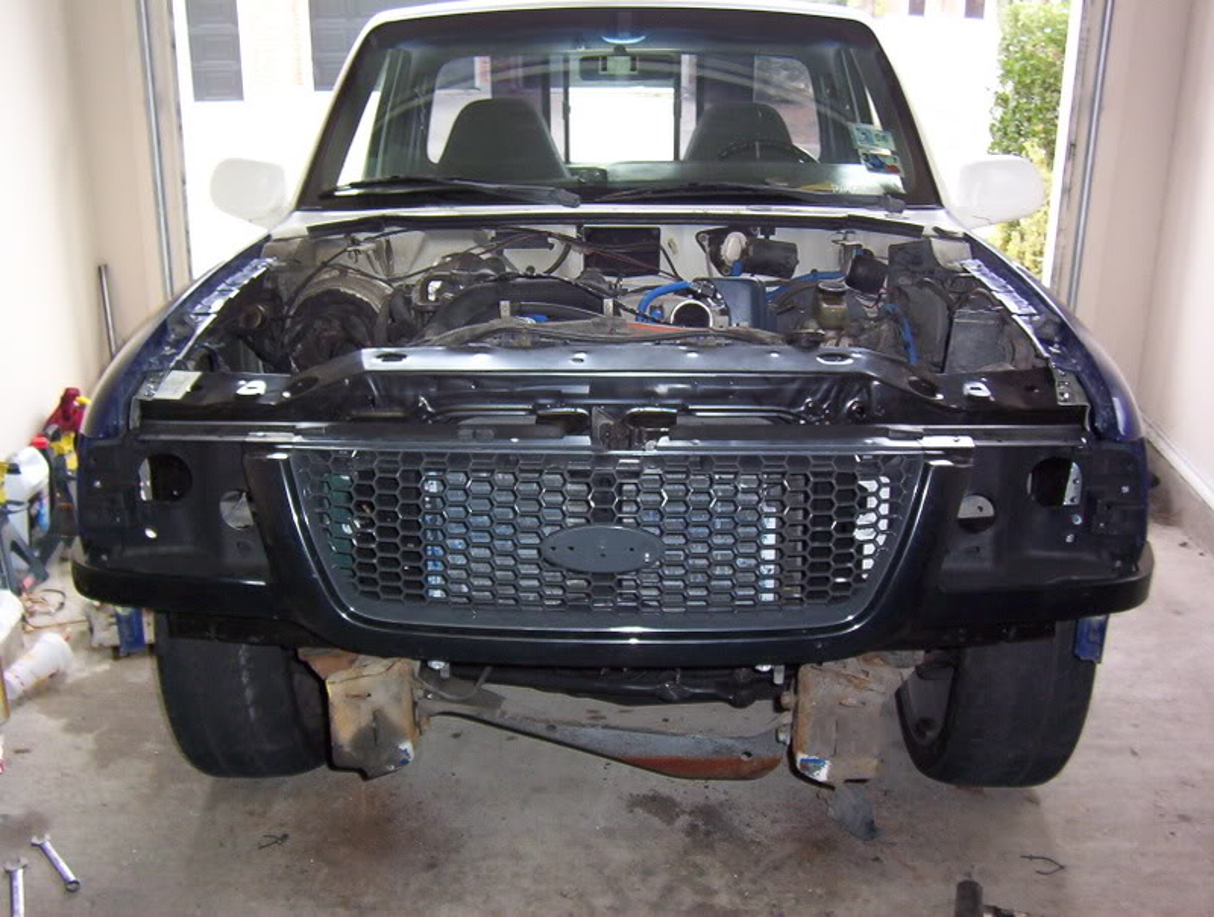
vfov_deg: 39.8
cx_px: 607
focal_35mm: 36
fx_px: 1266
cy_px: 458
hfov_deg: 51.2
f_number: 2.76
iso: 140
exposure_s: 1/30
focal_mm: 5.54
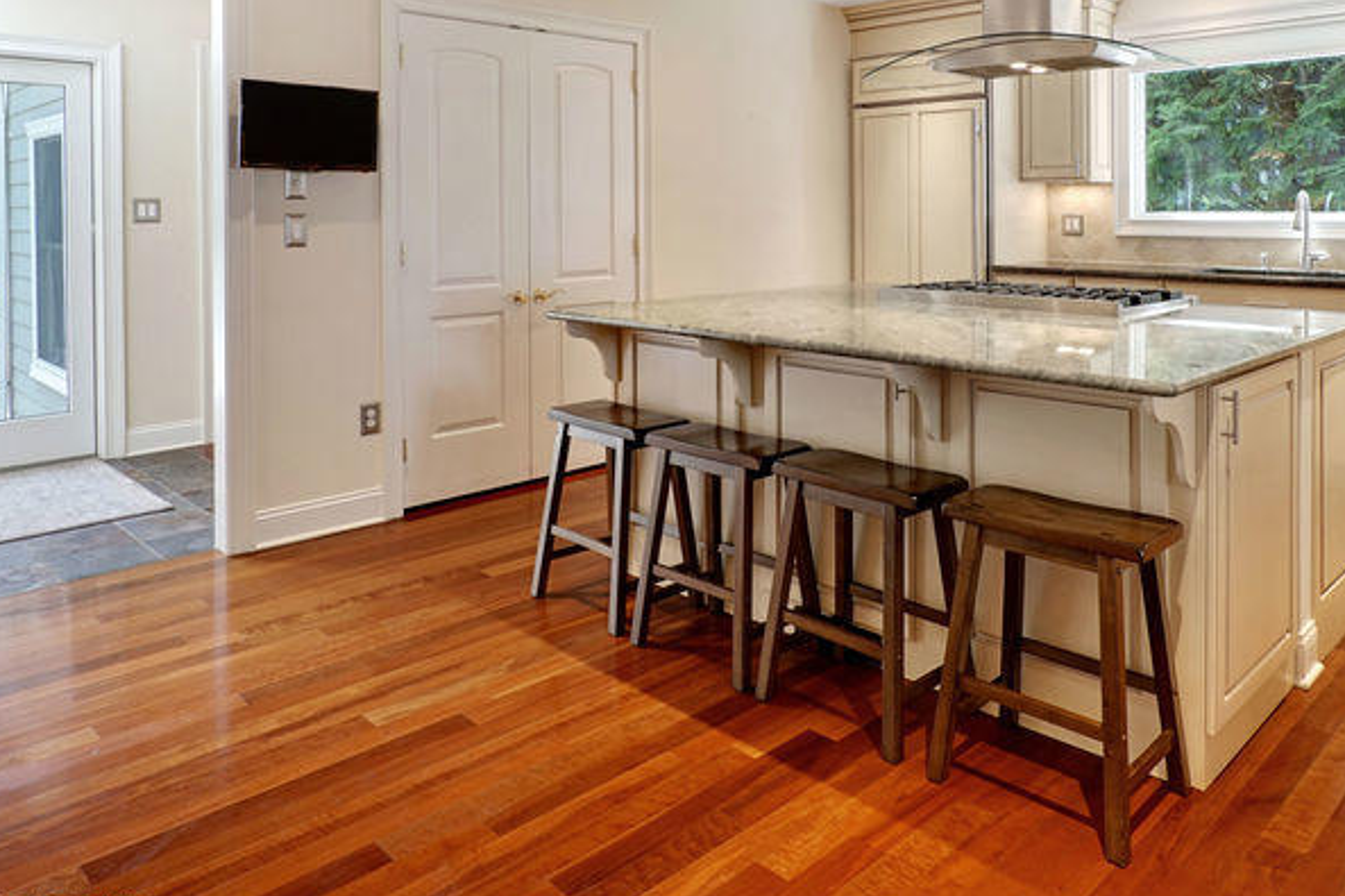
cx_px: 726
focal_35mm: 27
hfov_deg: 67.3
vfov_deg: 46.0
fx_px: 1008
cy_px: 210
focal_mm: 16
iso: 400
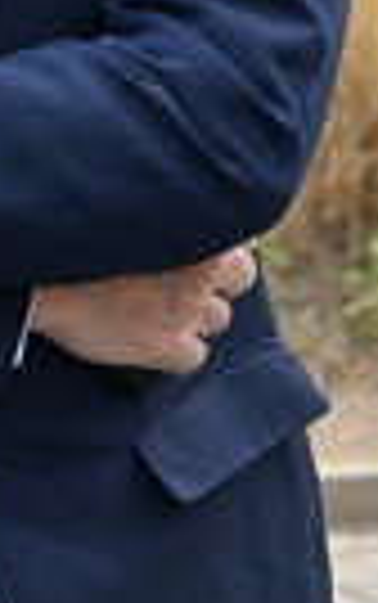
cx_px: 58
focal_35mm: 267
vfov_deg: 7.8
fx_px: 4391
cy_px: -104
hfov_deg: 4.9
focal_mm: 51
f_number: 5.6
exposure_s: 1/800
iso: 500
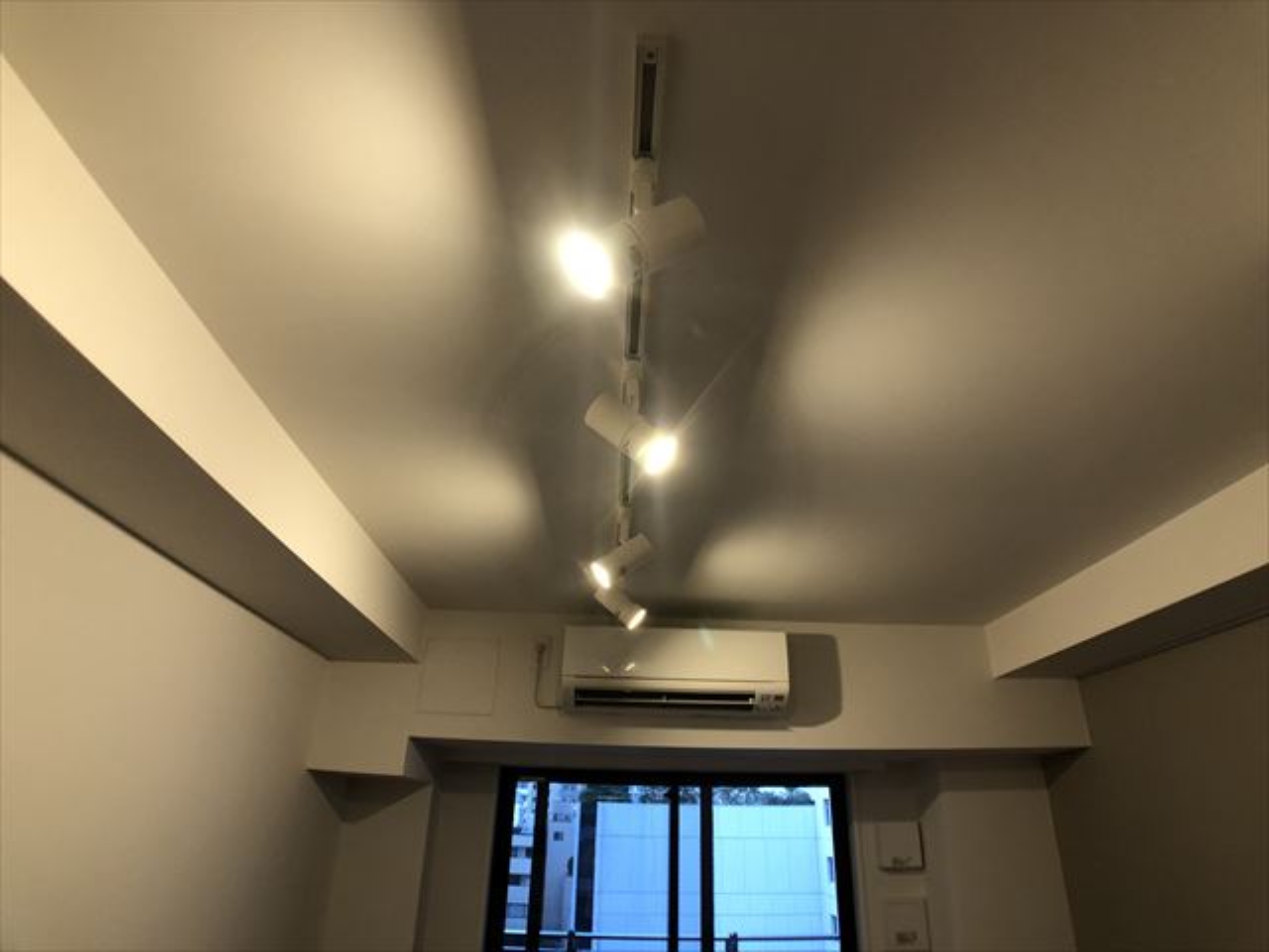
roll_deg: -0.1
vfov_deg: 49.7
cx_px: 634
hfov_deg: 63.4
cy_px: 476
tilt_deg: +30.8
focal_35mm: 28
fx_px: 1026
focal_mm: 3.99
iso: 40
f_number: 1.8
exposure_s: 1/33
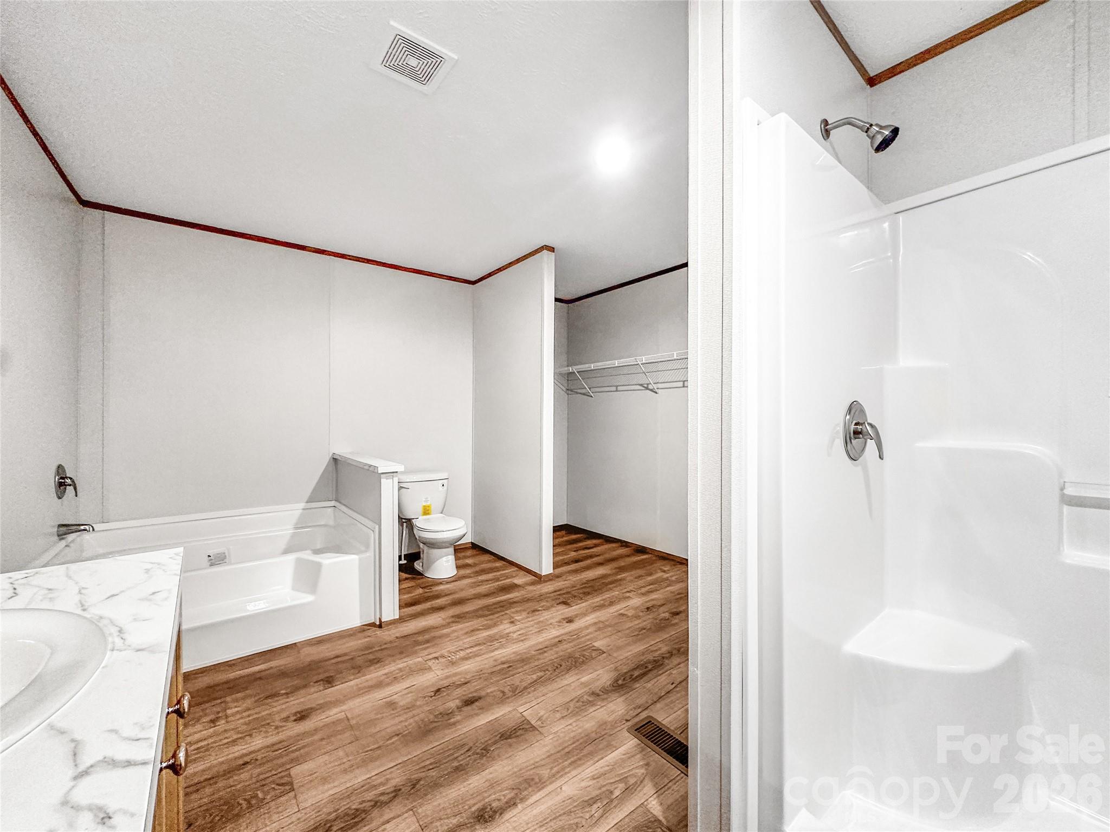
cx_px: 555
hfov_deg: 102.1
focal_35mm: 14
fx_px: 449
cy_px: 416
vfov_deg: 85.7
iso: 250
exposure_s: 1/60
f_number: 2.2
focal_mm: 2.22
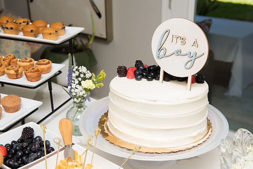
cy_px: 83
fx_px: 364
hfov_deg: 38.4
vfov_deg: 26.1
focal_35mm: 52
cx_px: 127
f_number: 8
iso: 500
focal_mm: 50
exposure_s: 1/160
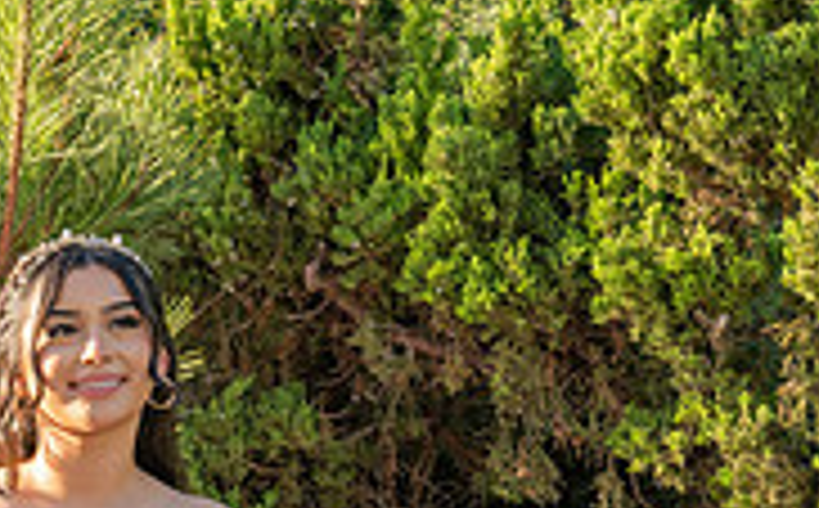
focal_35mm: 228
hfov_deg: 9.2
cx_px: 4
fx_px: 5080
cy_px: 802
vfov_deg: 5.7
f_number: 6.3
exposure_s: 1/200
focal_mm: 70
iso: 200
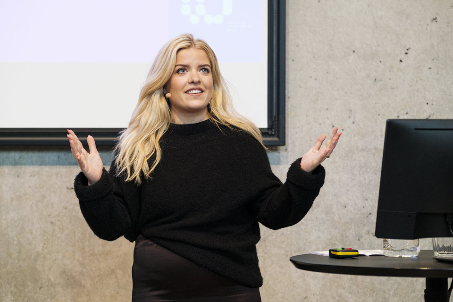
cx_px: 226
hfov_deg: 19.1
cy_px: 151
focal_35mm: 107
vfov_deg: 12.8
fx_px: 1346
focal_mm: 71.5
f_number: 2.8
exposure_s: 1/150
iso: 2000
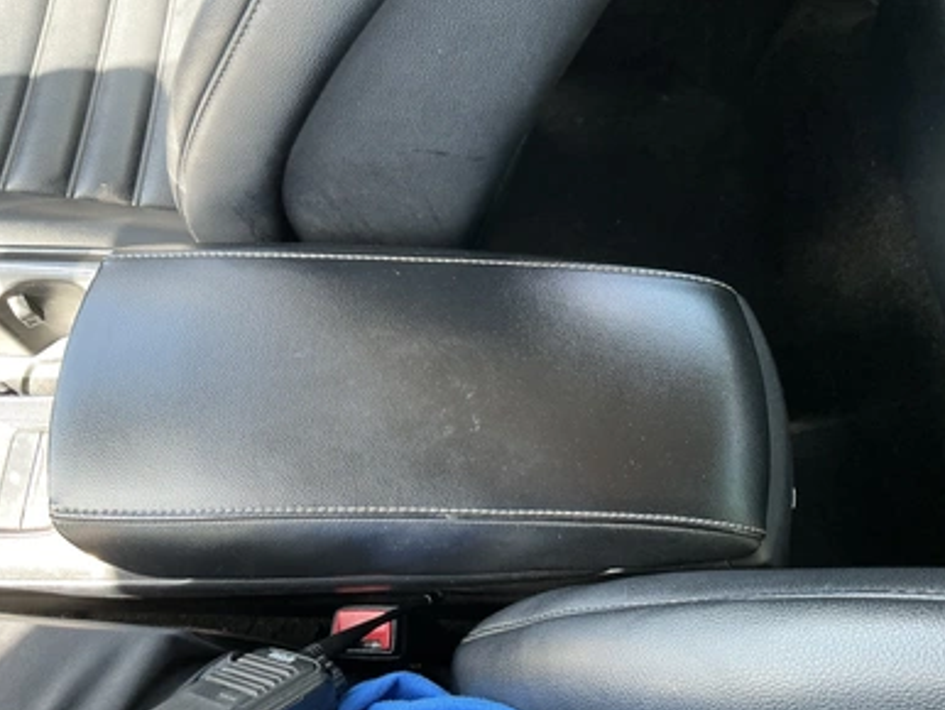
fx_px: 792
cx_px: 470
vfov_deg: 48.3
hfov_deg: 61.6
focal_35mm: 29
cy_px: 365
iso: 125
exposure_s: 1/60
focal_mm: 3
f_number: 1.8
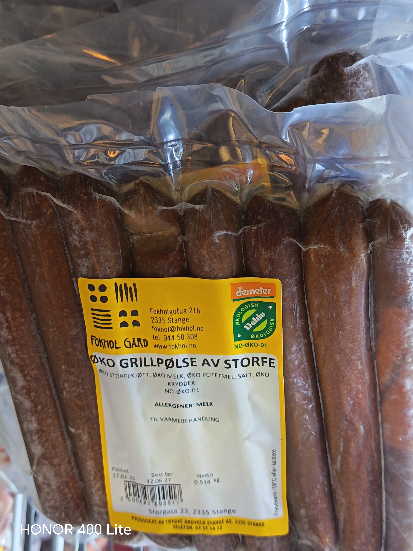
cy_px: 276
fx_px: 684
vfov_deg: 43.9
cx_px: 206
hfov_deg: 33.6
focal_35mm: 43
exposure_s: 1/33.3
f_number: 1.75
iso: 2016
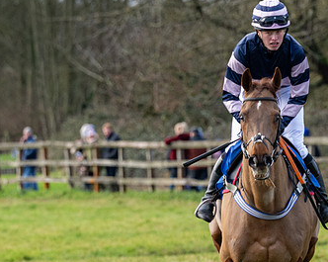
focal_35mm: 534
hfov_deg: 3.6
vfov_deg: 2.9
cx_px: 285
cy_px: 162
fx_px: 5179
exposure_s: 1/800
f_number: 5
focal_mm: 145
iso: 800
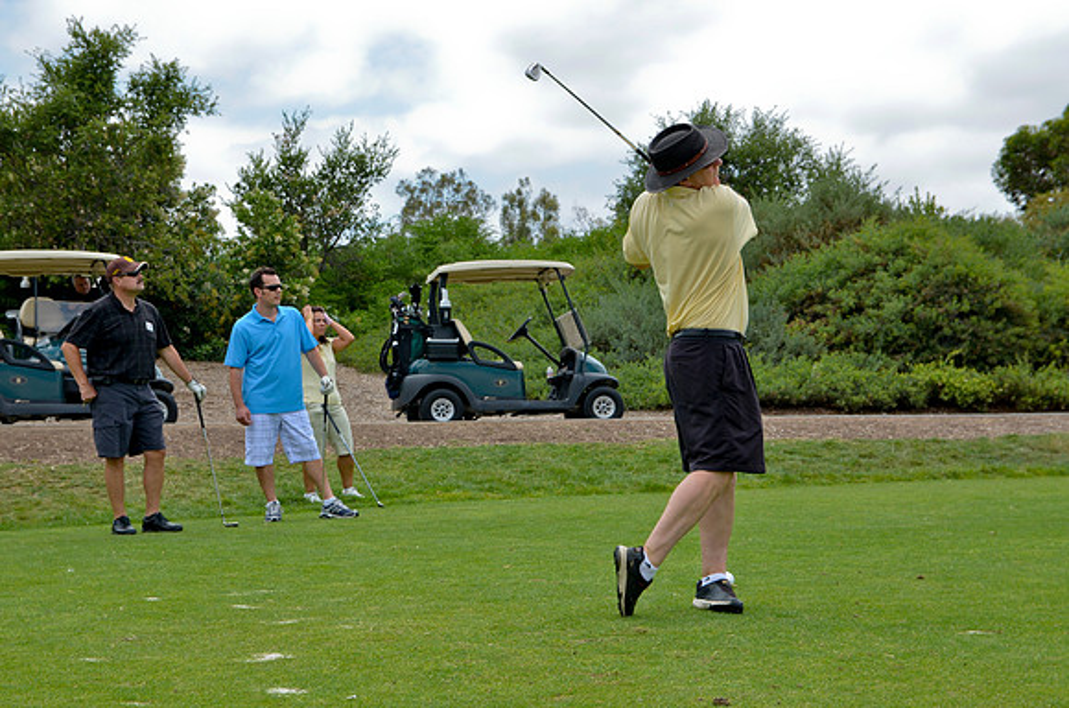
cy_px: 354
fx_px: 1778
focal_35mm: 60
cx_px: 534
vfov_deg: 22.5
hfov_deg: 33.5
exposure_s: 1/500
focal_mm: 40
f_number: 6.3
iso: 200
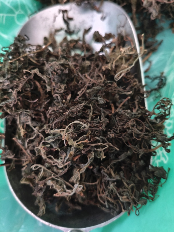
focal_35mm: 26
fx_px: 174
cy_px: 116
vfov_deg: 67.3
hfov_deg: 53.1
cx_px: 87
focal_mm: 4.94
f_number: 1.5
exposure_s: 1/11.1
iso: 2000
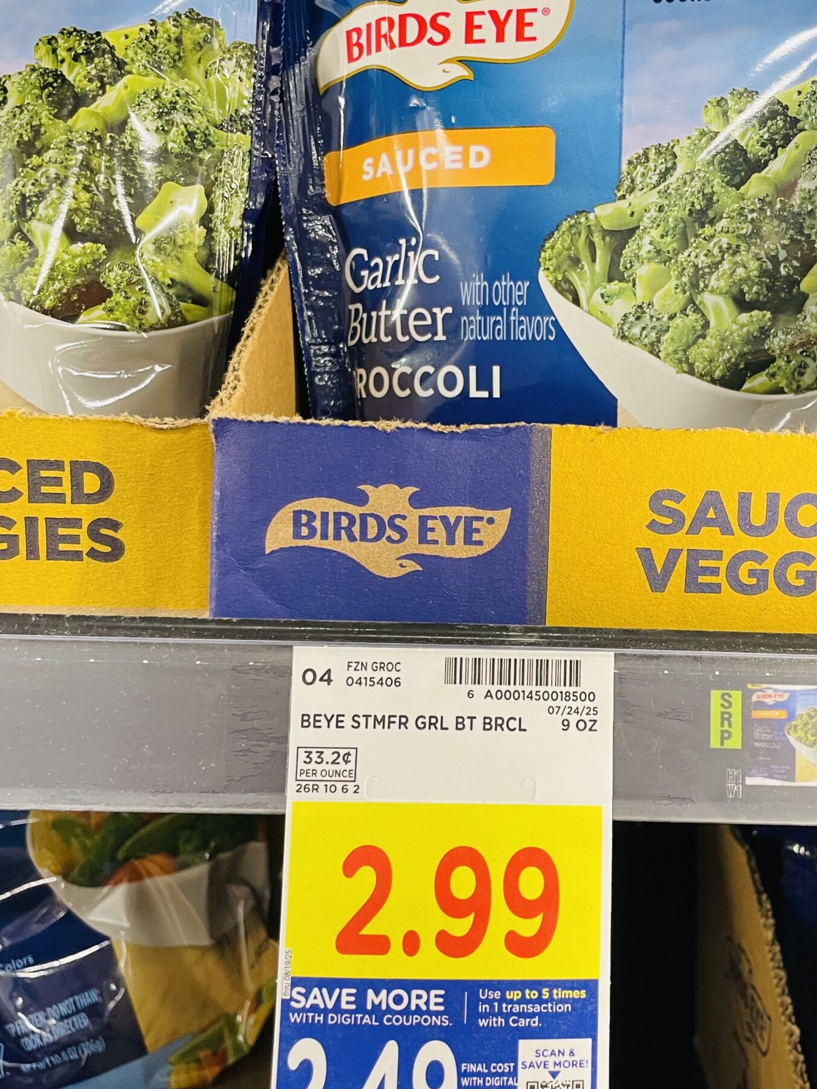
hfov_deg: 38.3
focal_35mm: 37
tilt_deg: -6.2
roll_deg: -0.9
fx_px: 1164
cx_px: 537
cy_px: 545
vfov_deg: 50.1
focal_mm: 4.2
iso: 100
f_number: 1.6
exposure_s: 1/60
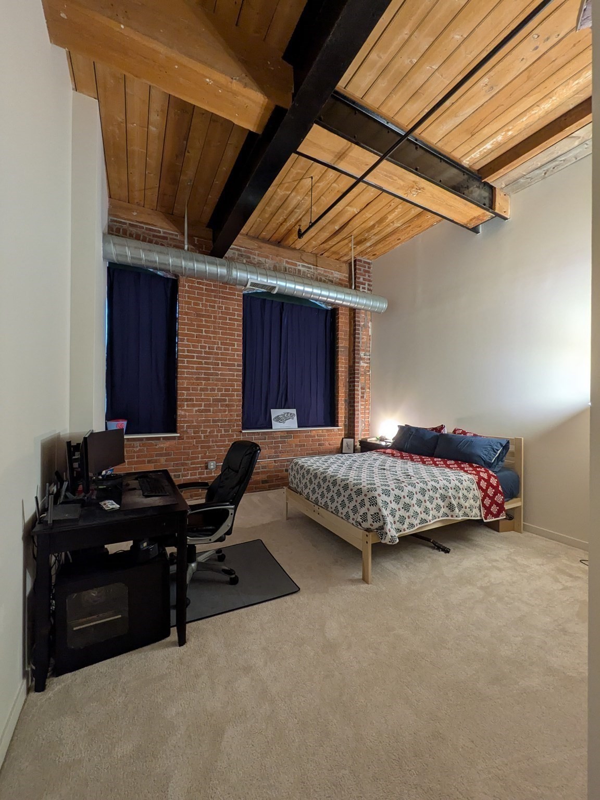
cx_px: 300
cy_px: 400
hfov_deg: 85.7
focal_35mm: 14
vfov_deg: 102.1
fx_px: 324
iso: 177
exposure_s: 1/24
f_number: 2.2
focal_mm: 1.83
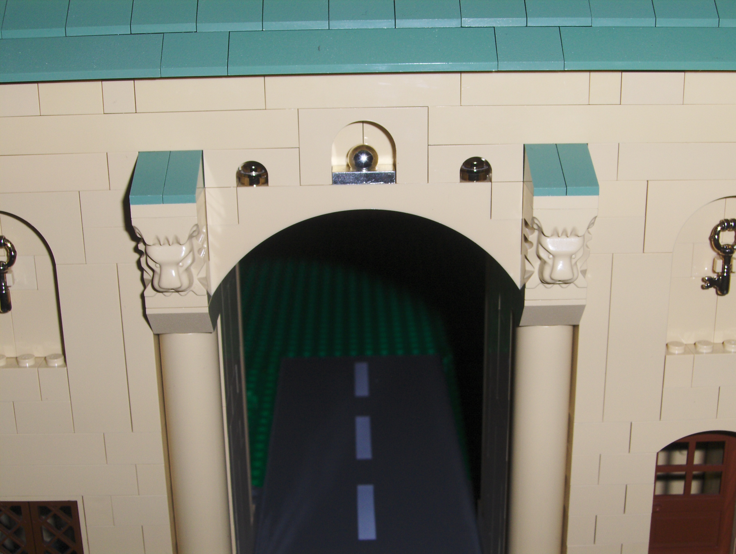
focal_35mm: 52
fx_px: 1107
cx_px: 368
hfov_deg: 36.8
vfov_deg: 28.1
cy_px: 277
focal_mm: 11.3
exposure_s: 1/60
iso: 100
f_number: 6.3
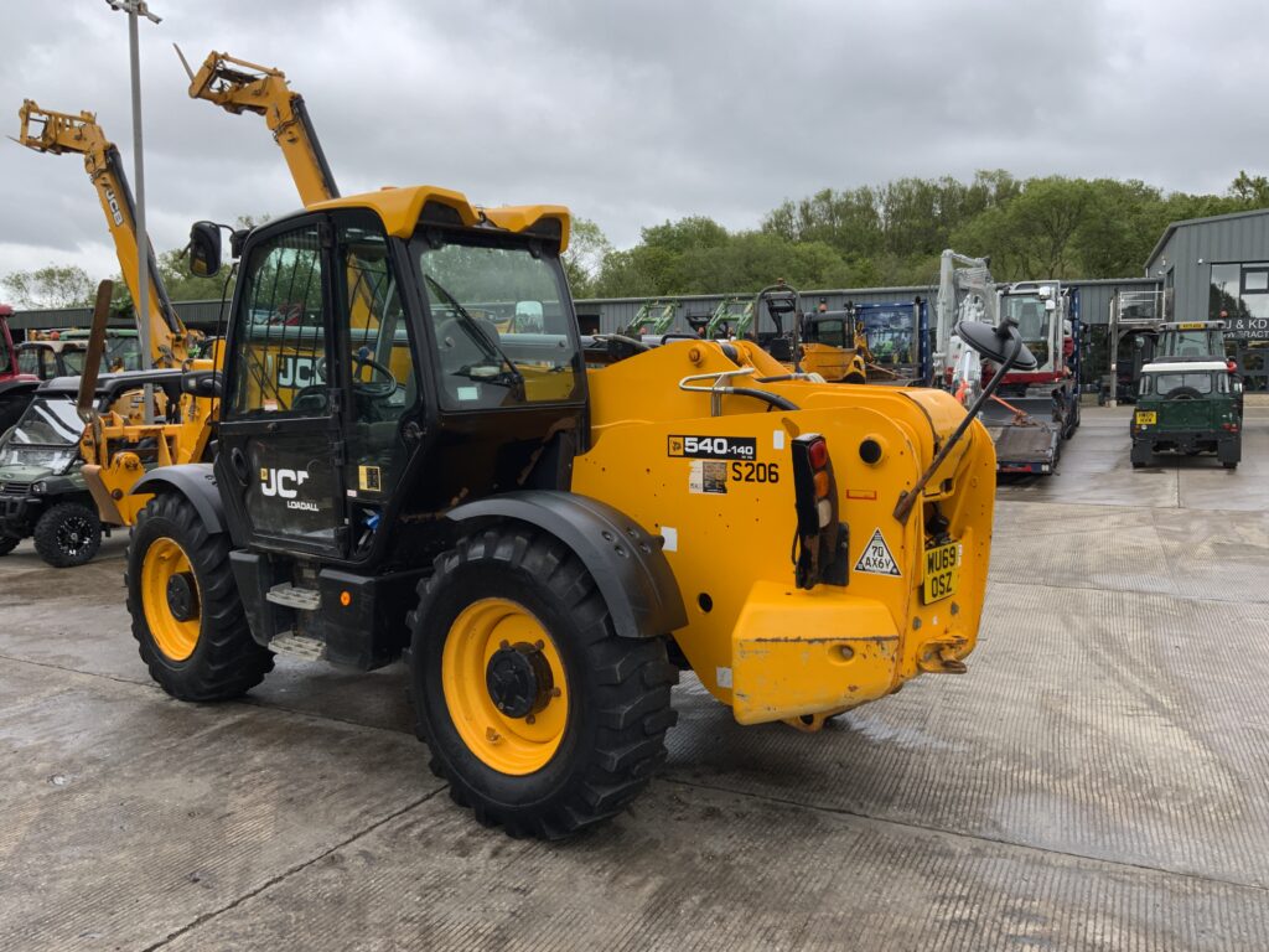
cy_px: 476
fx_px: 1063
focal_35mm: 29
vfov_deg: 48.2
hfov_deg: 61.7
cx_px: 634
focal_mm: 3
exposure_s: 1/375
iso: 16
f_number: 1.8
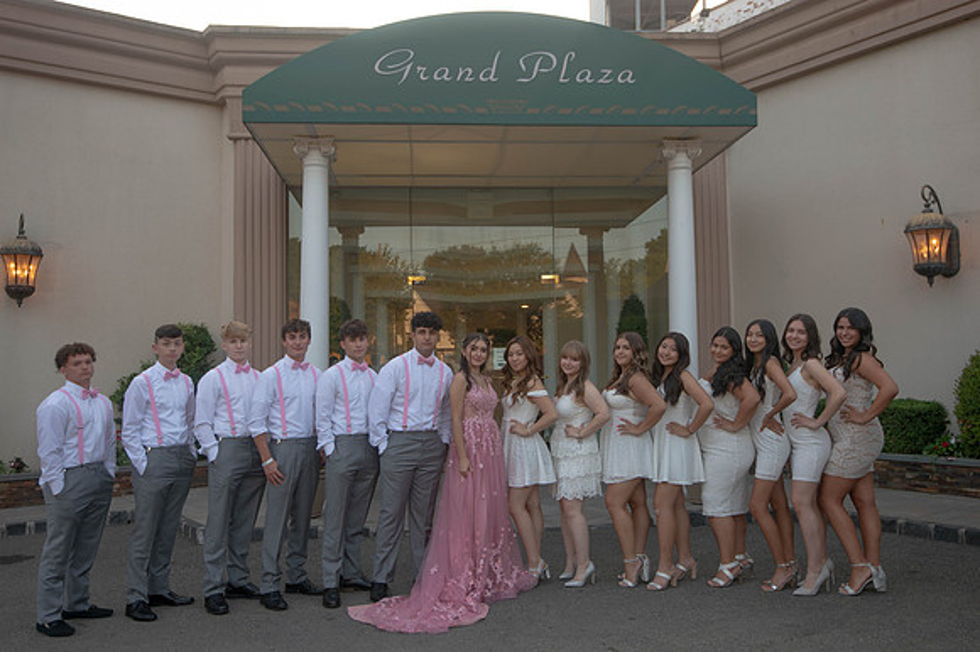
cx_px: 490
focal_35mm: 32
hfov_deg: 58.7
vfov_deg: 41.1
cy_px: 326
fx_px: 871
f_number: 5
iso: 100
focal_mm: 32
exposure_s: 1/80
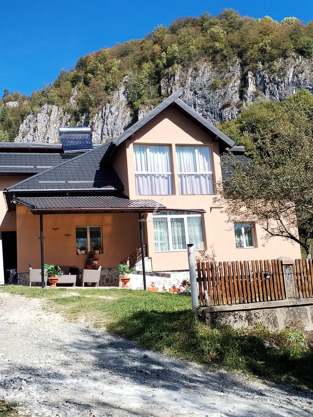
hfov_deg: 36.0
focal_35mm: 40
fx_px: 482
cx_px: 156
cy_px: 208
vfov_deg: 46.8
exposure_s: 1/853
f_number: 1.8
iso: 107
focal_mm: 4.75
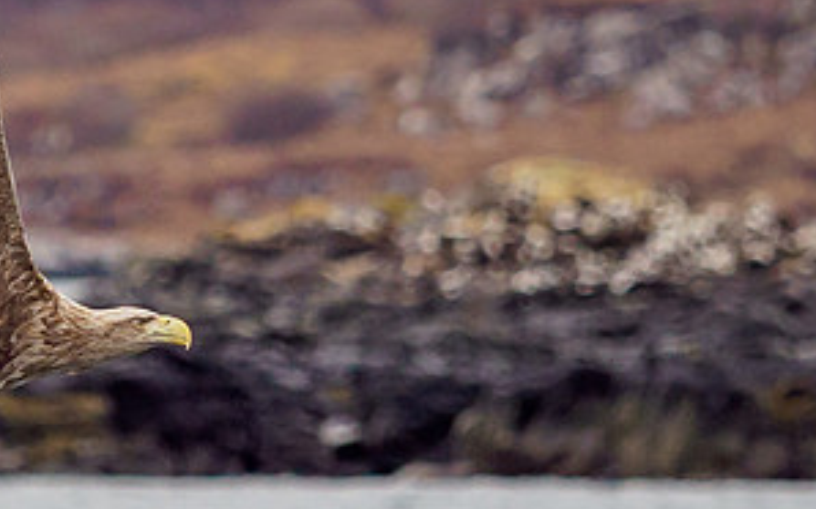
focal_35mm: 1346
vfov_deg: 1.0
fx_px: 29922
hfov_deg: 1.6
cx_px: -12
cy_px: 331
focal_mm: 150
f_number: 2.8
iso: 250
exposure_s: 1/2000
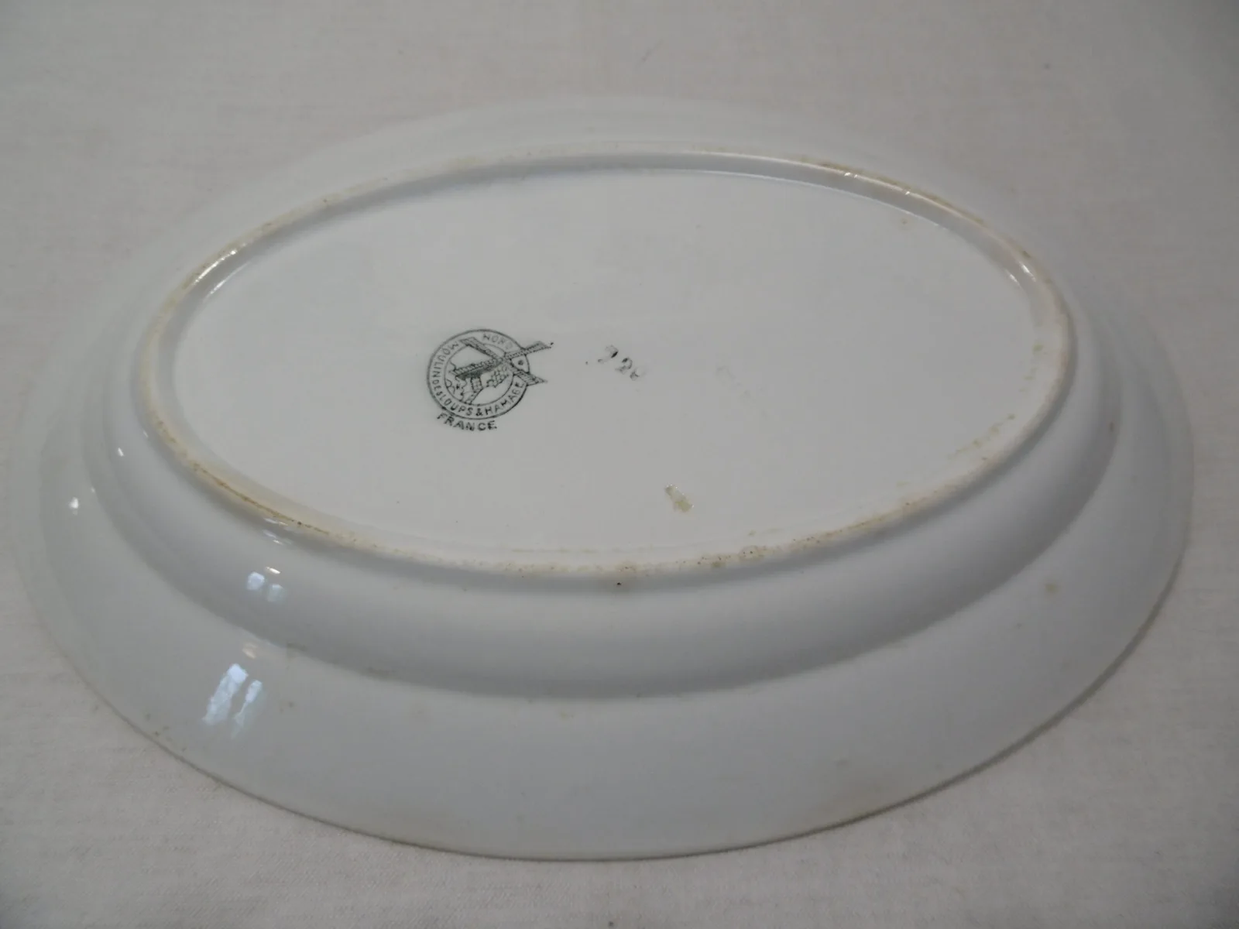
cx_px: 620
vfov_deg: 56.8
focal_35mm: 24
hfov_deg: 71.6
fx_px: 859
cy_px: 464
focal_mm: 4.3
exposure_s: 1/40
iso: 100
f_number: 3.1
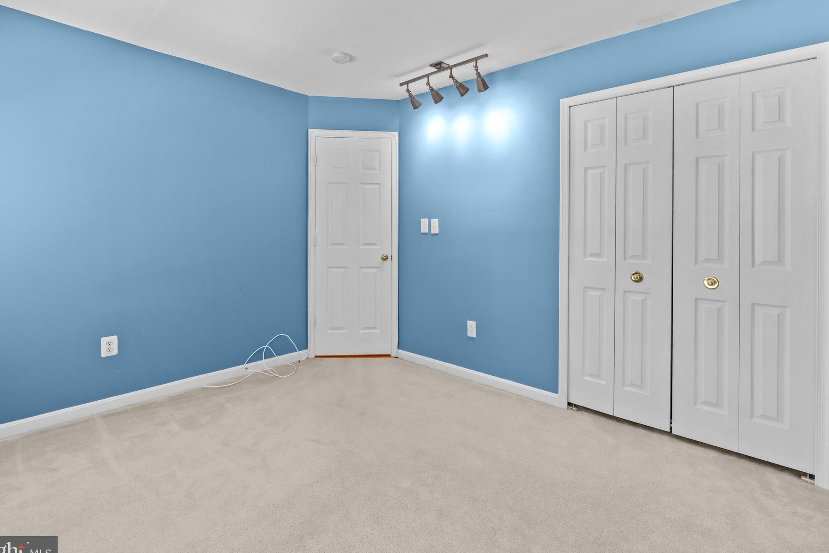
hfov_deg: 93.2
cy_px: 274
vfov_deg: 70.4
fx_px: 391
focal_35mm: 17
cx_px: 403
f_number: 7.1
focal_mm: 16
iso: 1000
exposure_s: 1/13
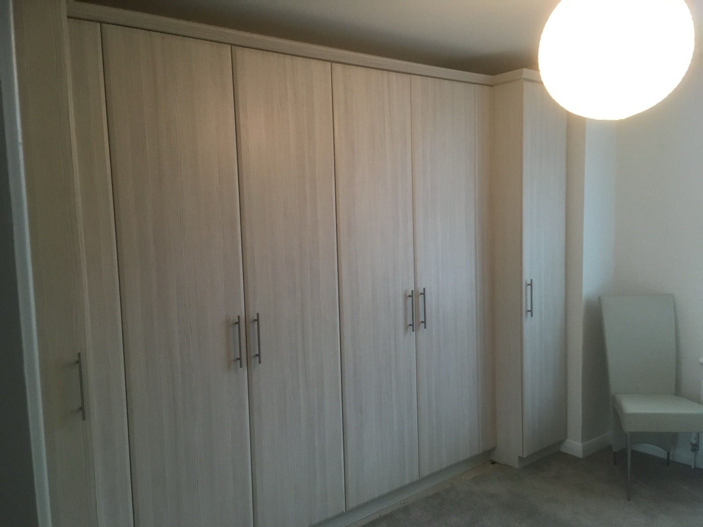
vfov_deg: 48.2
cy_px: 264
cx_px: 352
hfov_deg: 61.7
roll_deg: +2.9
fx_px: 589
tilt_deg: -3.5
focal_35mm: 29
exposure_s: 1/33
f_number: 2.2
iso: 160
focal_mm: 4.15
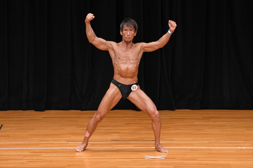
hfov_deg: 7.2
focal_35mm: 285
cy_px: 84
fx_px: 2002
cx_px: 126
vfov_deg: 4.8
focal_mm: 190
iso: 3200
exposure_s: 1/400
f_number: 5.6
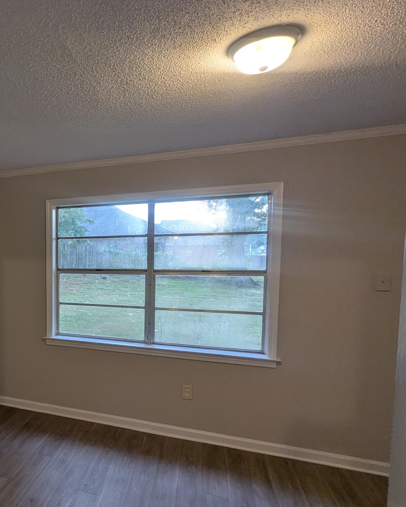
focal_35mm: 25
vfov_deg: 67.9
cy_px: 282
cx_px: 10
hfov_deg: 48.0
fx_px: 375
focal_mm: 2.35
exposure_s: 1/60
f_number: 2.2
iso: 142
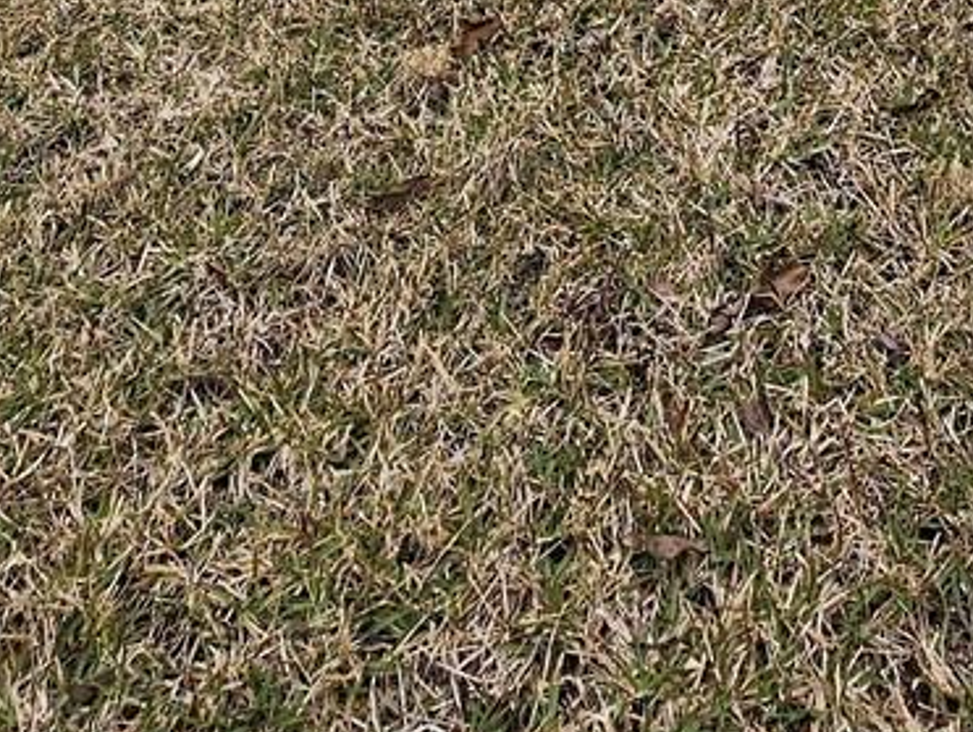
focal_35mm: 56
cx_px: 687
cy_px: -805
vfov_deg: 17.2
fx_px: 1576
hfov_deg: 33.8
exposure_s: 1/343
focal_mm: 2.2
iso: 50
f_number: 2.2
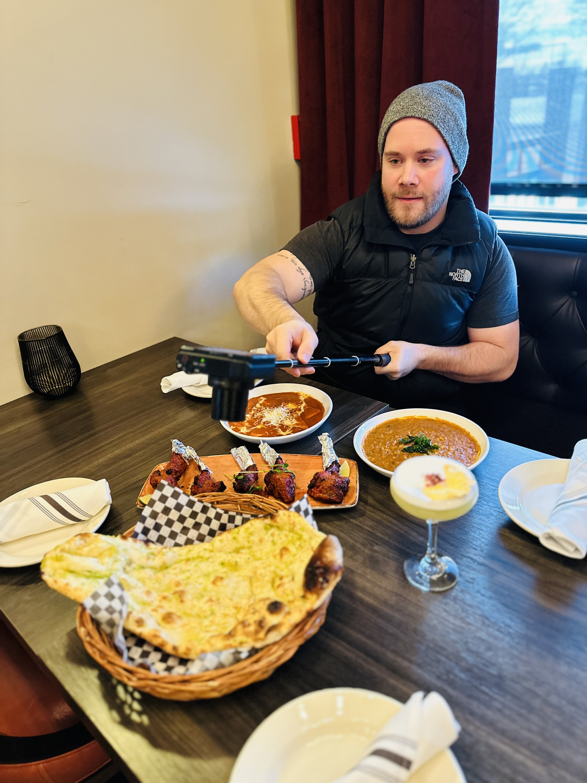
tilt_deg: -27.1
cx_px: 294
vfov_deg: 71.6
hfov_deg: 56.8
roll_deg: +5.4
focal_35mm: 24
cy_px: 392
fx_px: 543
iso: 640
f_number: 1.78
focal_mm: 6.86
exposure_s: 1/60
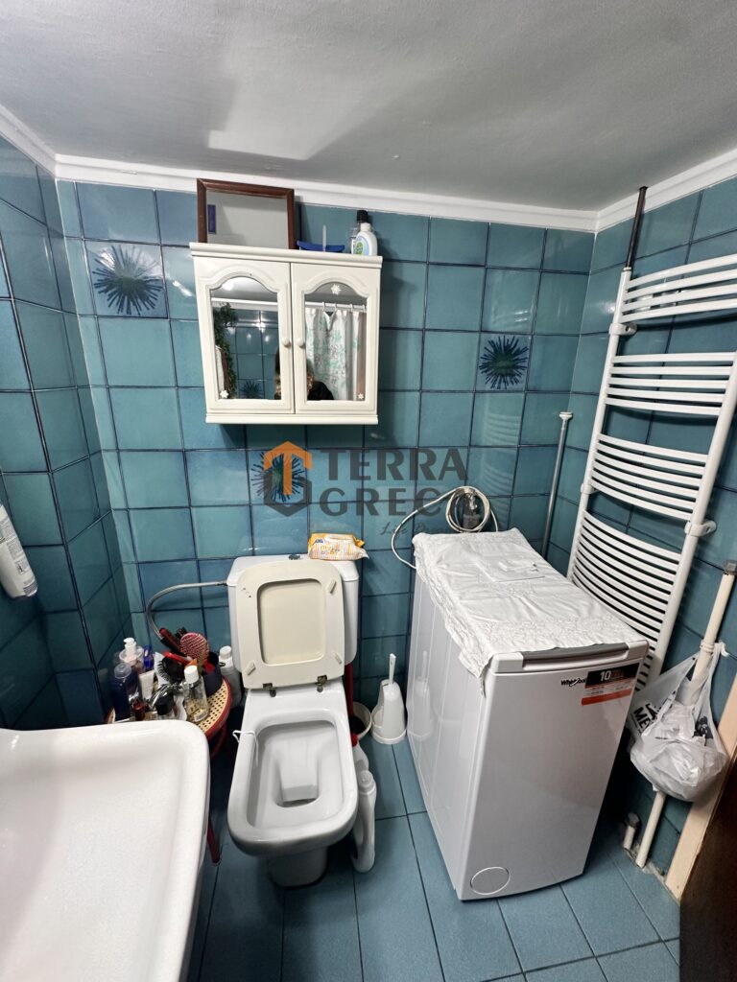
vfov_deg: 102.1
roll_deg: -1.8
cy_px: 491
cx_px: 368
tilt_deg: -16.4
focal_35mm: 14
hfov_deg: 85.7
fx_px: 397
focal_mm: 2.22
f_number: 2.2
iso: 160
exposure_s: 1/50
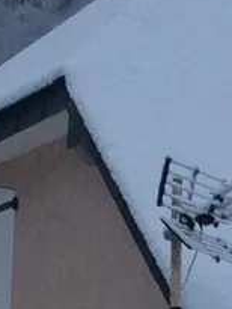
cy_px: 589
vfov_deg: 7.7
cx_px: 728
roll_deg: -0.7
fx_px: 2223
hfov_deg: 5.6
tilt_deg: +3.5
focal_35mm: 249
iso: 32
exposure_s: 1/278
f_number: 2.4
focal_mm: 3.3
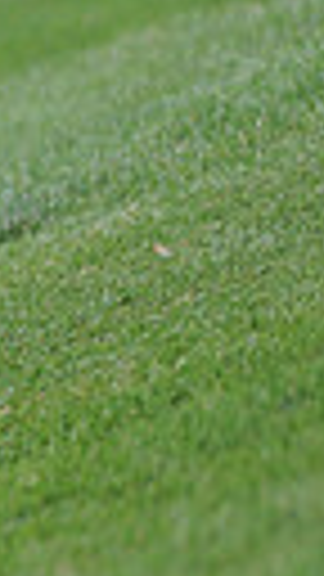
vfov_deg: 1.1
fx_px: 28958
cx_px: -882
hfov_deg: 0.6
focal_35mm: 1896
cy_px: 126
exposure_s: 1/2000
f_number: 4
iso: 1250
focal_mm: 400
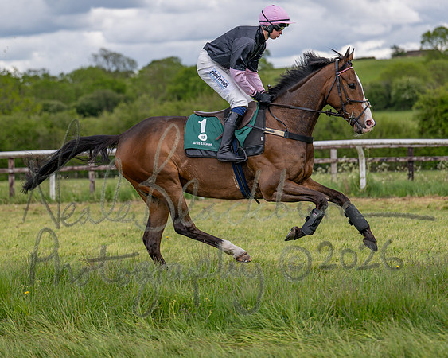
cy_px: 179
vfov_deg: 14.4
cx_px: 195
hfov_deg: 17.9
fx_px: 1418
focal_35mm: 107
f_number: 2.8
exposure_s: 1/2000
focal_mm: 95
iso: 200
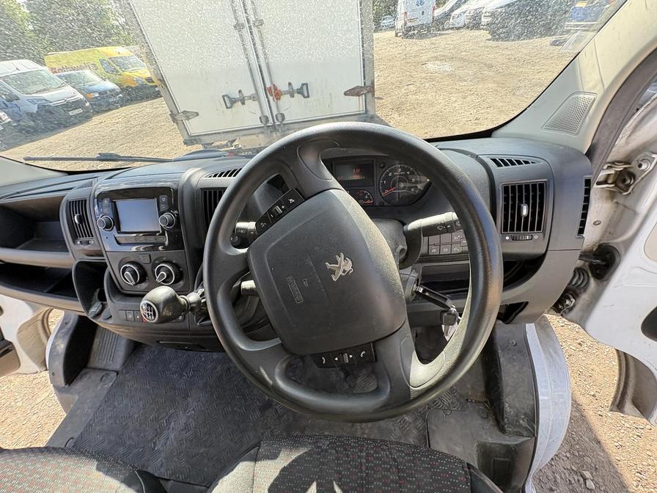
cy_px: 246
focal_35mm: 14
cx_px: 328
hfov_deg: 102.1
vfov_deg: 85.7
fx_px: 266
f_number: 2.2
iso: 100
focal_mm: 2.22
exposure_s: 1/130
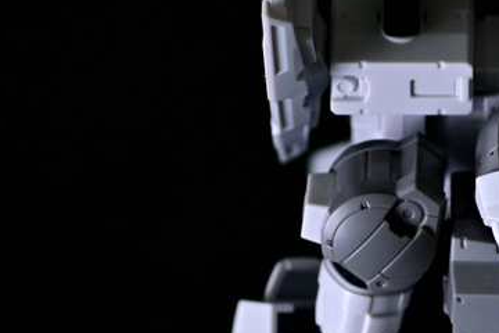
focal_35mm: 300
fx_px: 4158
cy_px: 340
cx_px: 438
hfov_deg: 6.9
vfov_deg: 4.6
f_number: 6.3
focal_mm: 60
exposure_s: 1.3
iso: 100
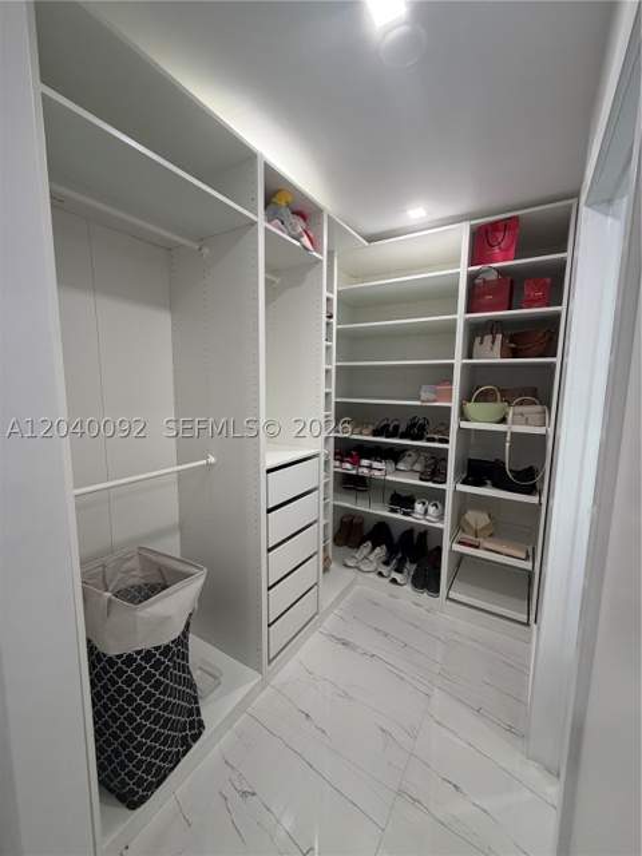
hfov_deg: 85.7
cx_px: 321
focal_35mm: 14
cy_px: 428
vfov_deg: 102.1
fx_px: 346
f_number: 2.2
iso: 200
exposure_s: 1/120
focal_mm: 2.22
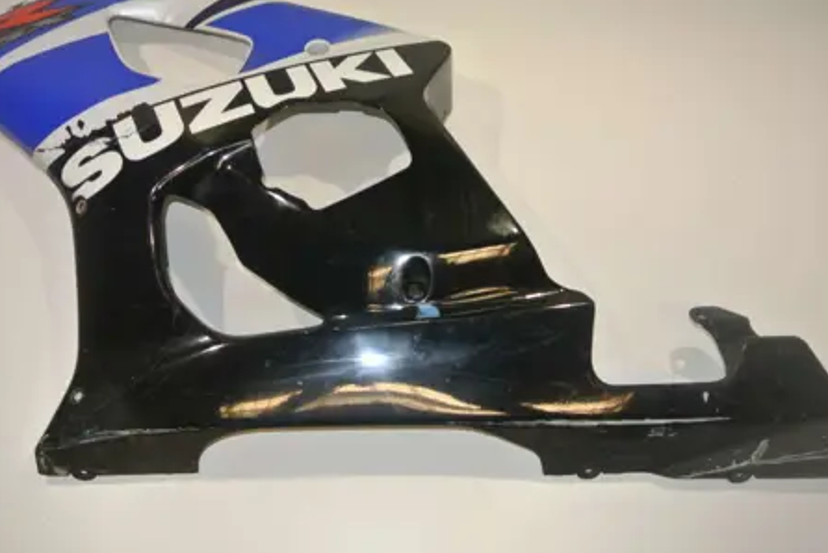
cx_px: 401
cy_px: 236
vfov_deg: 37.8
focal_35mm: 35
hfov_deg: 54.4
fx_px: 805
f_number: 3.5
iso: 200
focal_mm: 11
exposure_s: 1/60
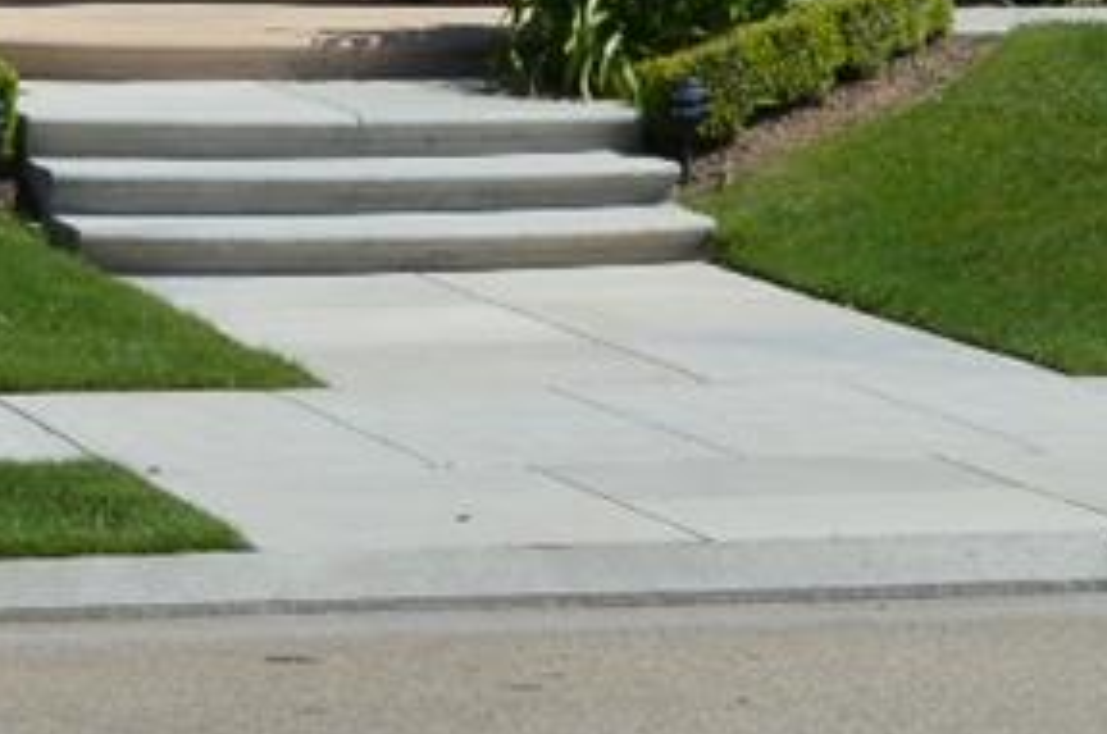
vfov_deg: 5.8
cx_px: 381
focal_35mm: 227
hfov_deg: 9.1
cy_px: -1036
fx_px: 6956
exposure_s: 1/250
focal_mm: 29
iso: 100
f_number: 8
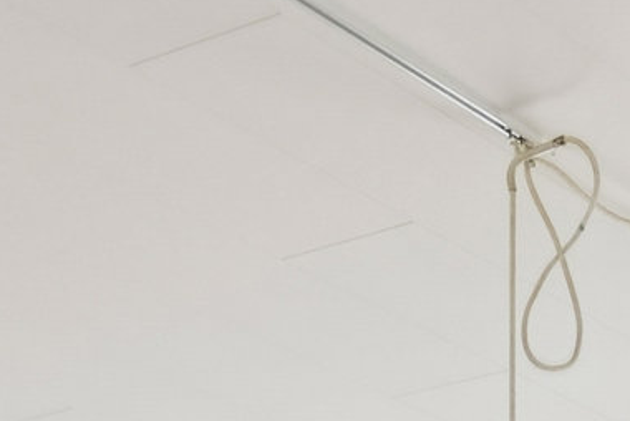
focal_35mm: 142
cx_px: 375
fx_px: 2487
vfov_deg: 8.4
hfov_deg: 14.4
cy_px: 1195
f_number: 8
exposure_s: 1/1.25
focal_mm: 12
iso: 200
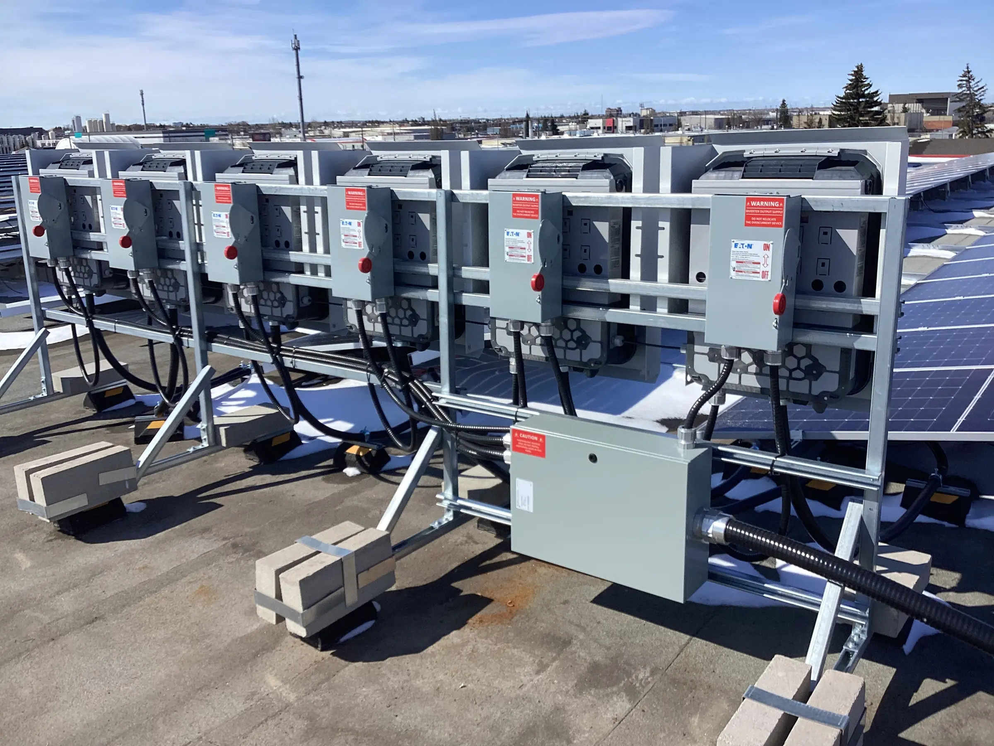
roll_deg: +2.5
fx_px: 890
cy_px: 373
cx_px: 497
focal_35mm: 31
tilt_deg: -15.3
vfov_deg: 45.4
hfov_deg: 58.4
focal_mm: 3.3
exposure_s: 1/1852
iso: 25
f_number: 2.4
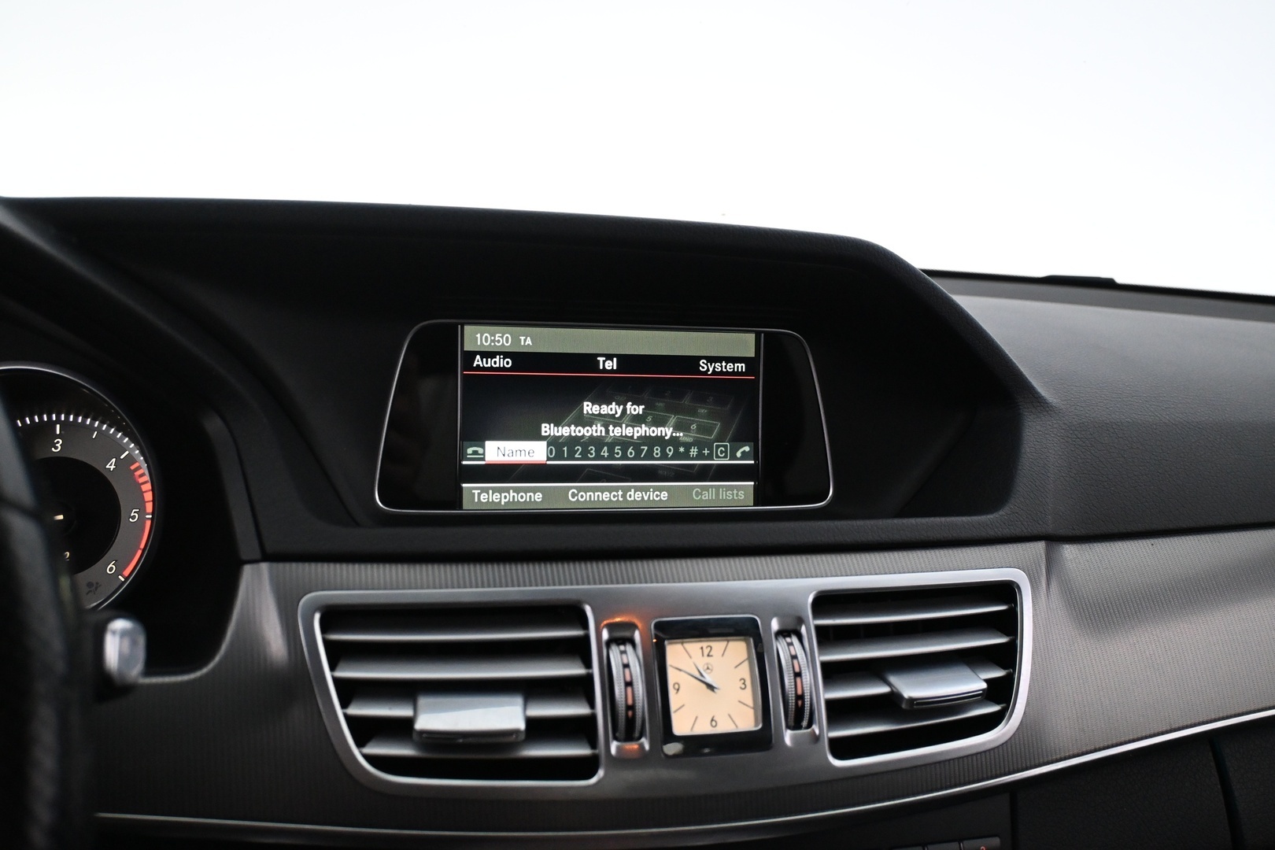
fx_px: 1195
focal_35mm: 34
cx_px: 638
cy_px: 425
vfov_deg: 39.1
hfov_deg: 56.1
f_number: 4
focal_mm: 22.5
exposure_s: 1/60
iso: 3600
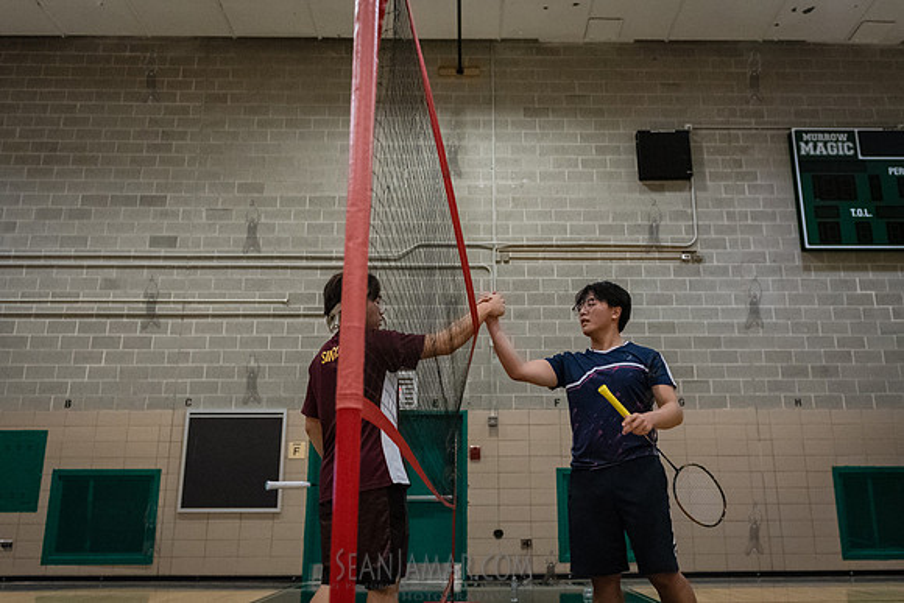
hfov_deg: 62.1
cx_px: 485
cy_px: 325
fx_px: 749
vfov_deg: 43.8
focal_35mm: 30
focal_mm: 24
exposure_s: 1/400
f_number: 3.5
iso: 8000
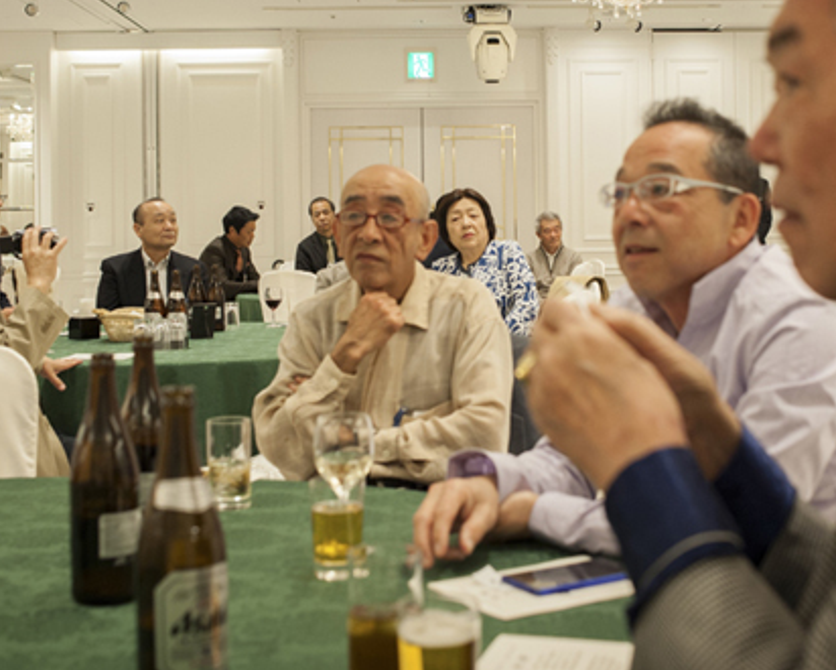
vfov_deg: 29.6
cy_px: 240
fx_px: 1262
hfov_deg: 36.5
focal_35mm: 51
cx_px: 491
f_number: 5.6
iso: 1000
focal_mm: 35
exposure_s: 1/100
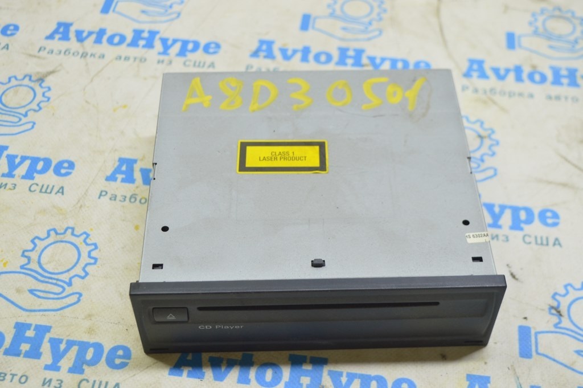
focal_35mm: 52
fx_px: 850
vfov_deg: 25.7
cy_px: 194
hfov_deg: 37.9
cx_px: 292
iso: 400
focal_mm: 35
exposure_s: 1/20
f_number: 5.6
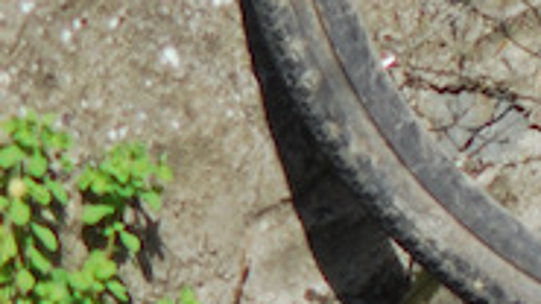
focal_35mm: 1142
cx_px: 1778
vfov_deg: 1.1
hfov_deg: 1.9
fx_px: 16374
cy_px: -487
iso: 100
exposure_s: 1/1000
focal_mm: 105
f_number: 2.8
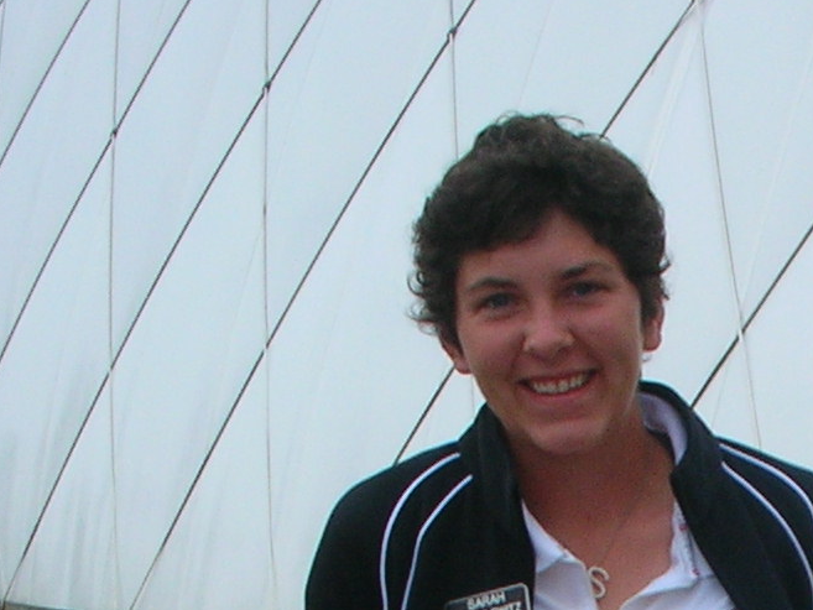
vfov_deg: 10.1
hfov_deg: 14.1
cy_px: 1137
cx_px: 747
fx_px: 3242
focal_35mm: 138
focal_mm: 5.8
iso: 50
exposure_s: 1/243
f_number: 3
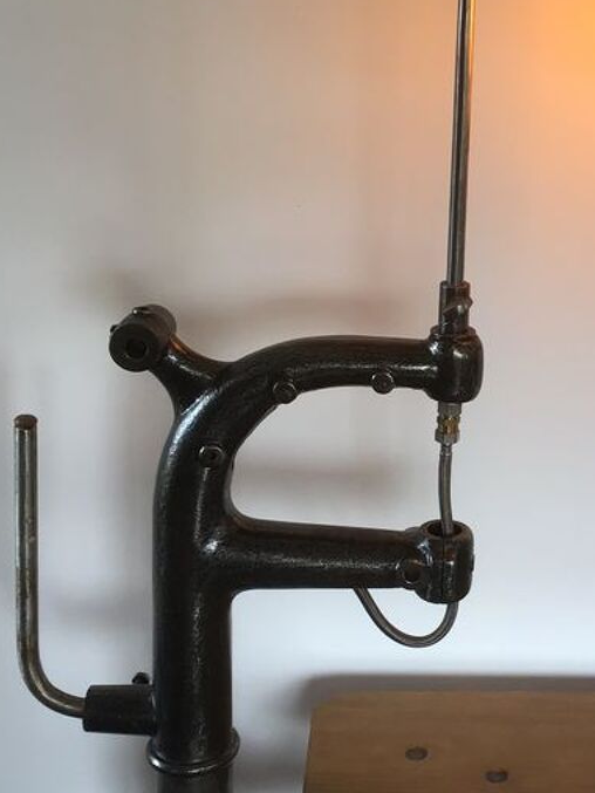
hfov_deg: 23.4
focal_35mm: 61
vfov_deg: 31.5
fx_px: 1398
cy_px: 299
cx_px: 541
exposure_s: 1/50
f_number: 2.4
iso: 25
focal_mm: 3.3
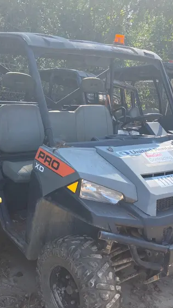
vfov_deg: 50.4
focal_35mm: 40
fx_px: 327
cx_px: 85
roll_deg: -2.6
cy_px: 169
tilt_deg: -13.1
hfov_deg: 29.7
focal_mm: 3.99
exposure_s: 1/578
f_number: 1.8
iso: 32
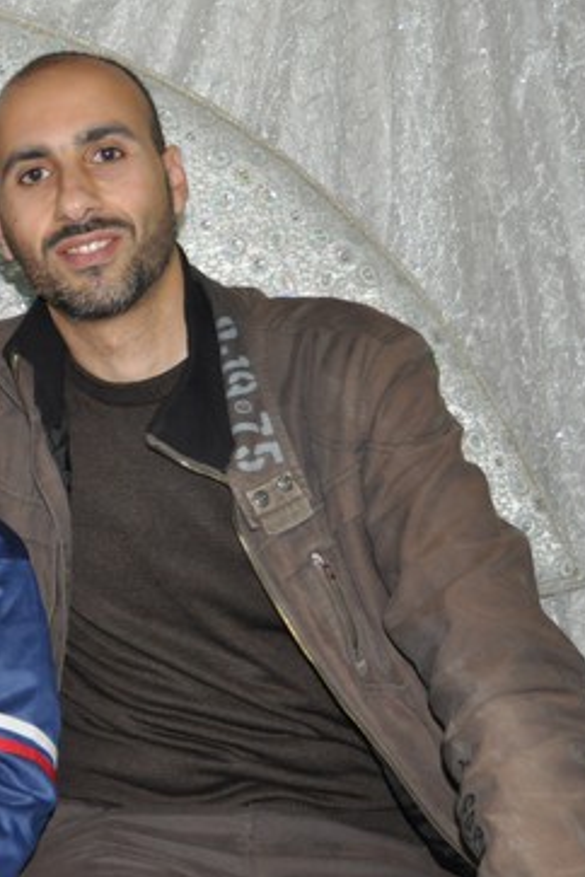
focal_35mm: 82
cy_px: 465
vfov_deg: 24.8
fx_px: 1996
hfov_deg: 15.9
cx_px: -157
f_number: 4.2
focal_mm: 31
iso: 800
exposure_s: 1/60
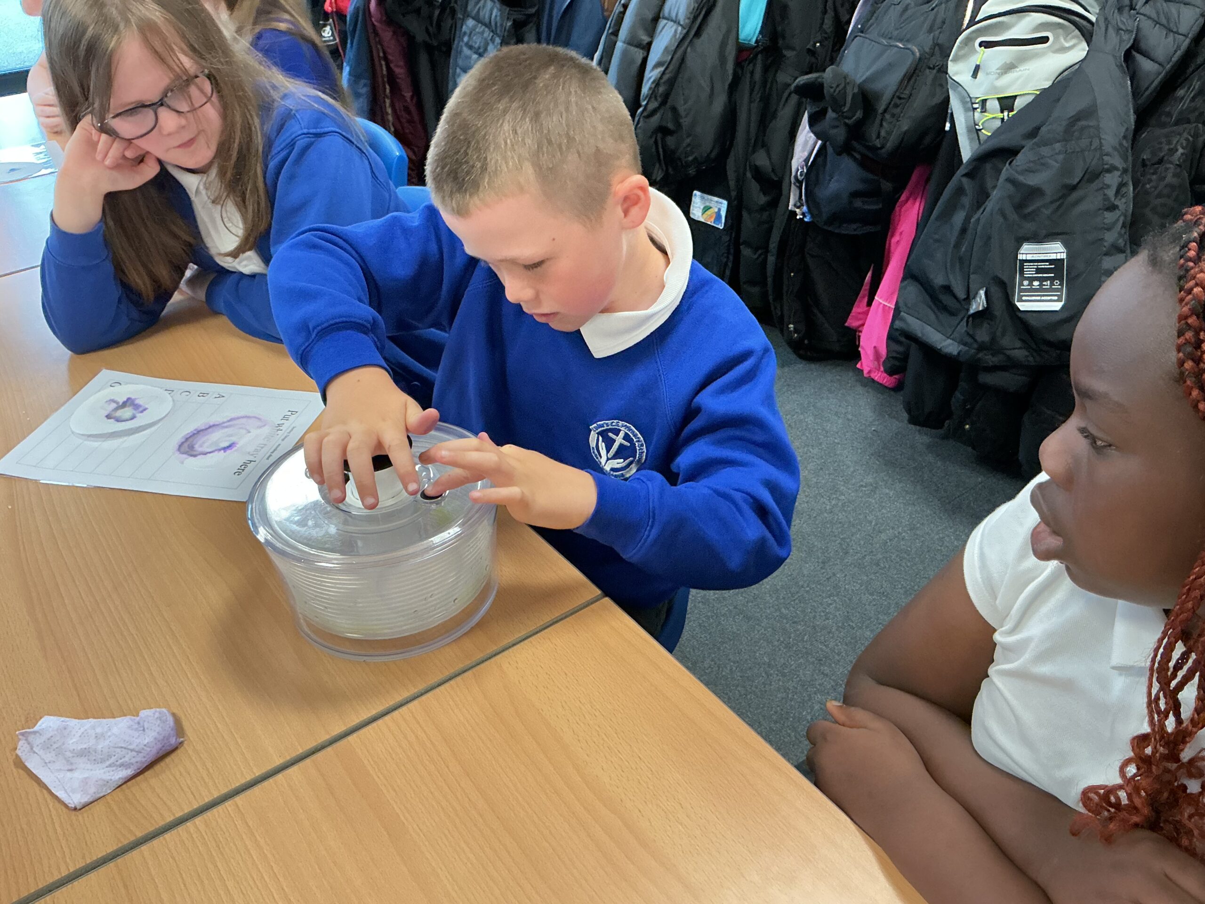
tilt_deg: -34.7
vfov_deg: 48.2
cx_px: 602
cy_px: 452
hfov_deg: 61.7
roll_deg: +1.8
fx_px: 1010
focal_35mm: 29
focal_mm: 3
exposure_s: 1/60
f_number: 1.8
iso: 160
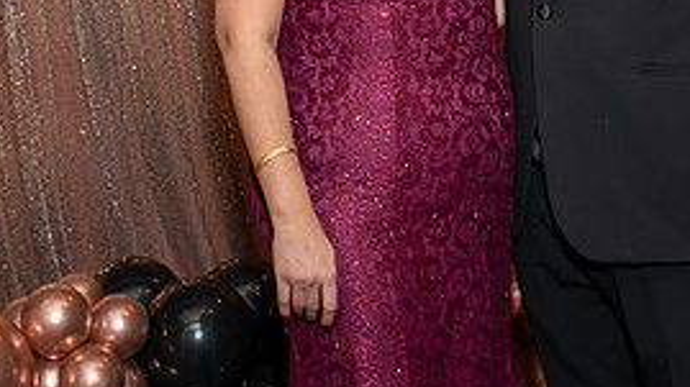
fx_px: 1609
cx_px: 249
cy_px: -189
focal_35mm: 88
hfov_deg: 24.1
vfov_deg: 13.0
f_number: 5
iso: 400
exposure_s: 1/250
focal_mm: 20
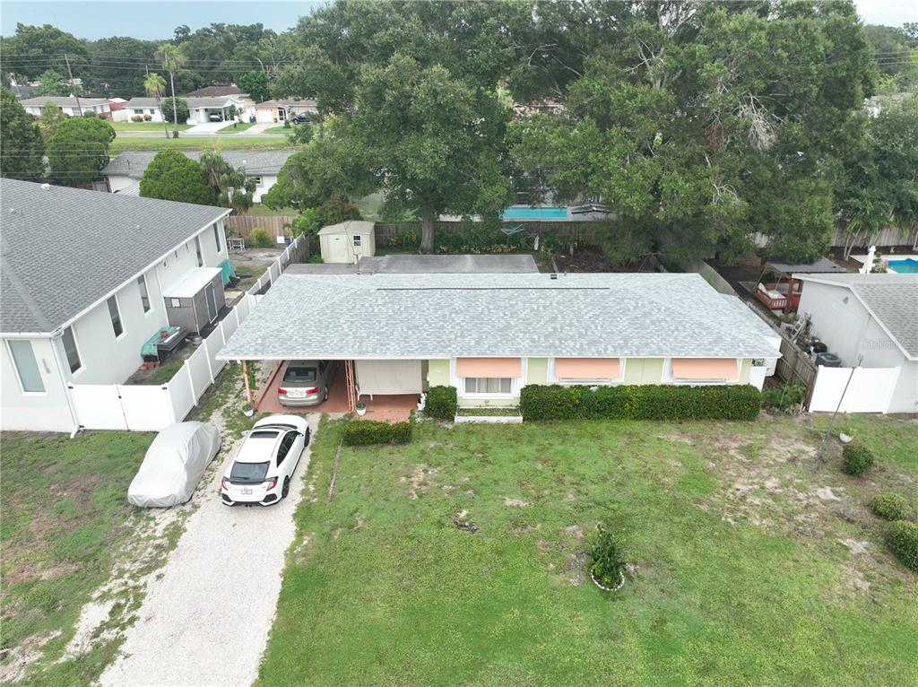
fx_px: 636
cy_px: 344
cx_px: 459
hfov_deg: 71.6
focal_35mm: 24
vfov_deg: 56.7
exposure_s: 1/100
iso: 140
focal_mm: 12.29
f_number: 2.8
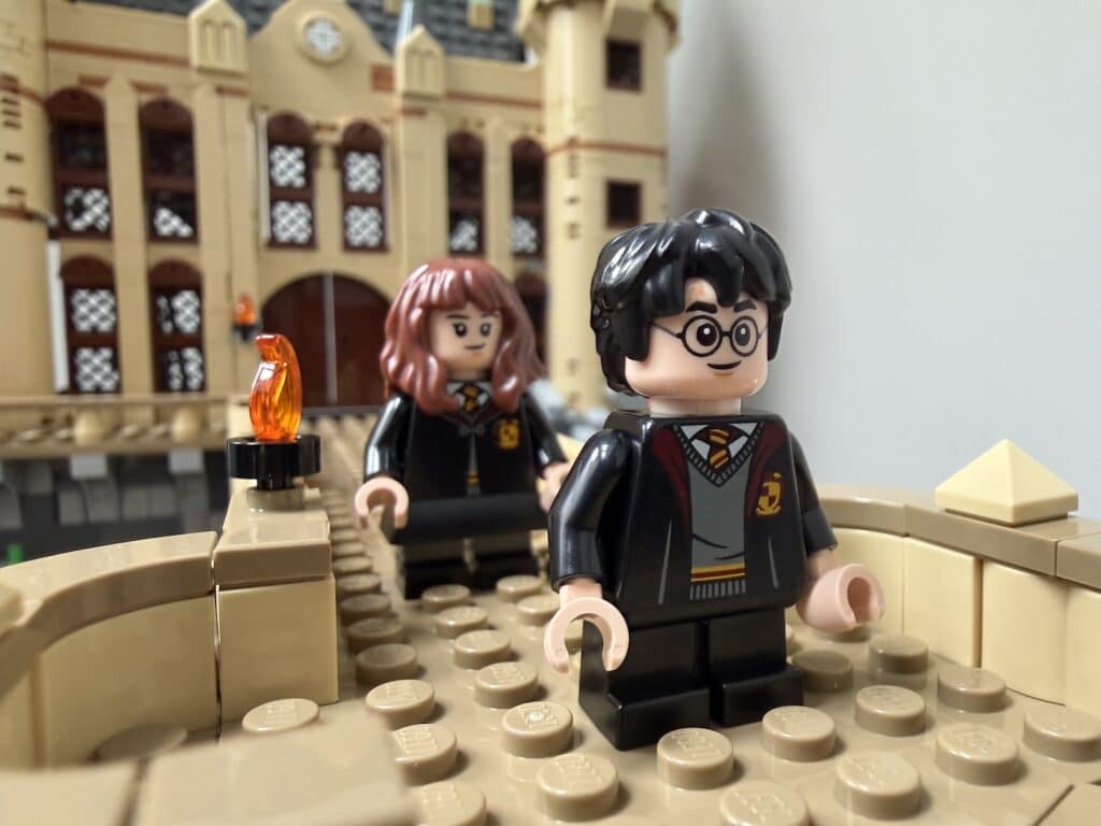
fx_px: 763
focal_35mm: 24
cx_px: 550
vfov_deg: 56.8
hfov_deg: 71.6
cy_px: 413
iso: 320
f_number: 2.2
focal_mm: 2.22
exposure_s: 1/66
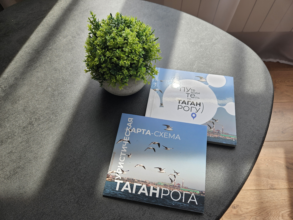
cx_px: 146
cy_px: 110
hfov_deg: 73.9
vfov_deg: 58.9
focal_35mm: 23
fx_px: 195
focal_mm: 5.4
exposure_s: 1/273
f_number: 1.8
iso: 25
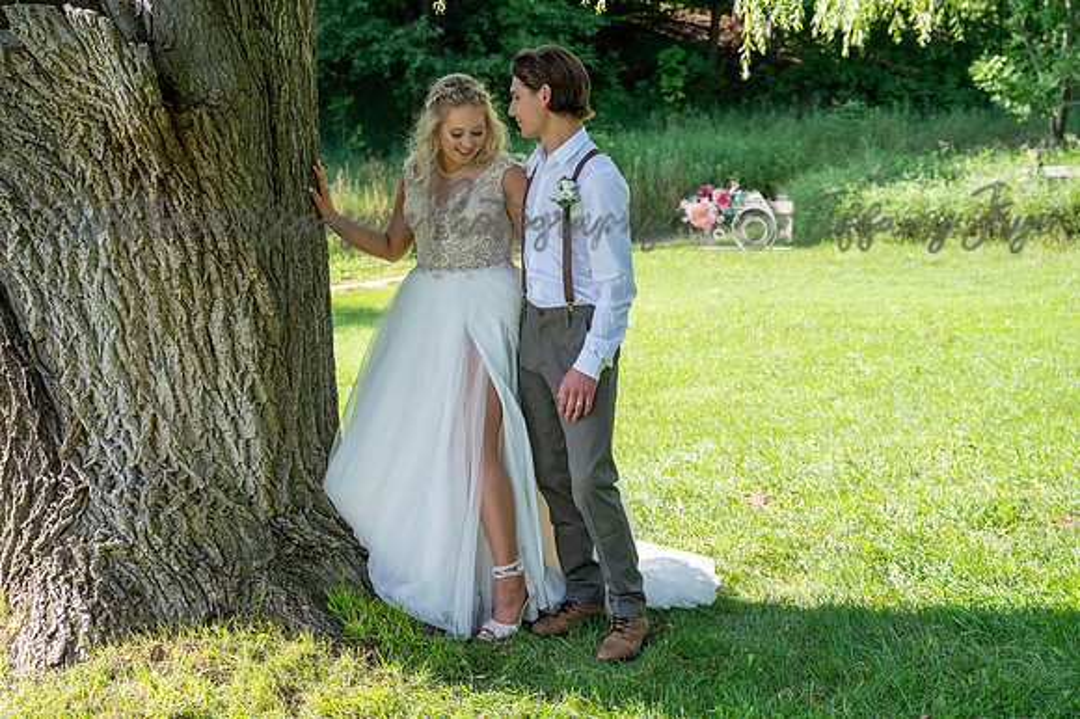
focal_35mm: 53
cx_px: 540
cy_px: 360
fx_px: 1589
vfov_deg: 25.5
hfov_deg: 37.5
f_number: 5
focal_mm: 53
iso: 200
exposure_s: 1/250
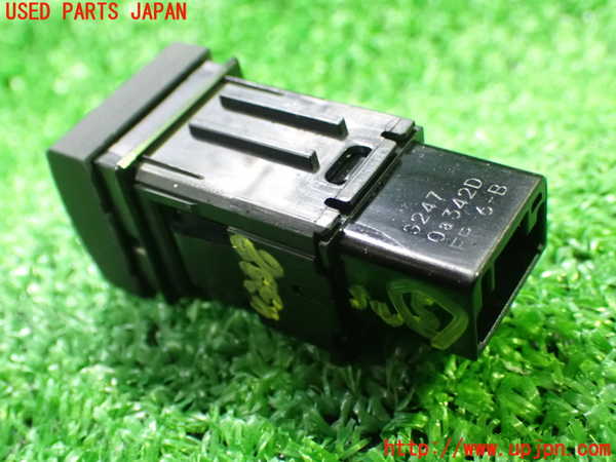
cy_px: 231
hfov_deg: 38.2
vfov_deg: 29.1
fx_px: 890
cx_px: 308
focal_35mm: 50
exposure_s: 1/40
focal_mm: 9.01
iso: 1600
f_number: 3.2
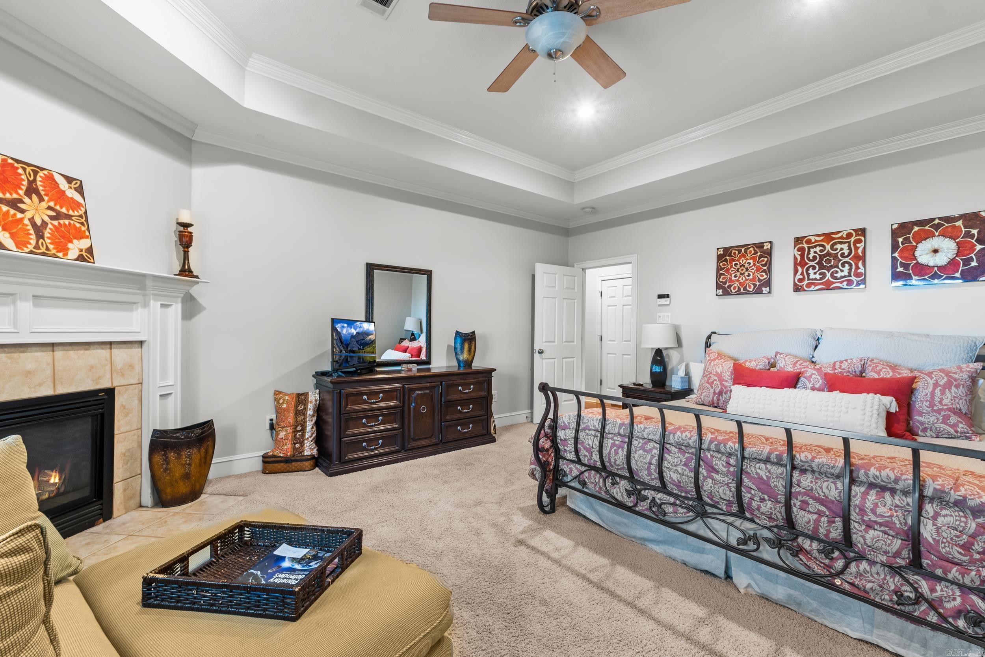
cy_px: 328
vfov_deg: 77.3
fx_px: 410
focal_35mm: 15
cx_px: 492
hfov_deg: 100.4
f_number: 8
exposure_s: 1.6
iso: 320
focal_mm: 10
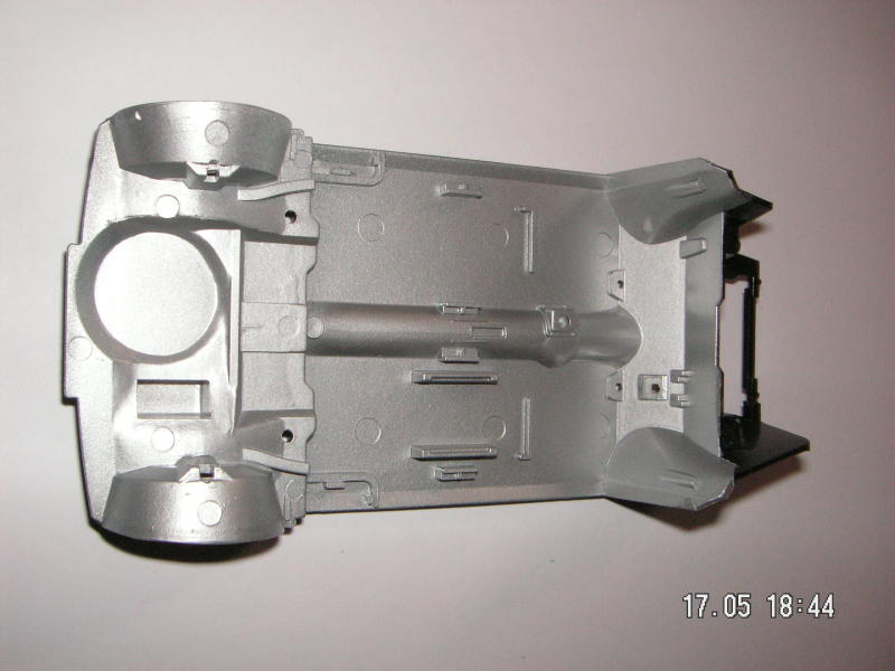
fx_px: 982
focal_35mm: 38
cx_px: 448
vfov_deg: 37.7
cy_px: 336
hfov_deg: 49.0
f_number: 6.6
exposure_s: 1/45
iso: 160
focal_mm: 6.3
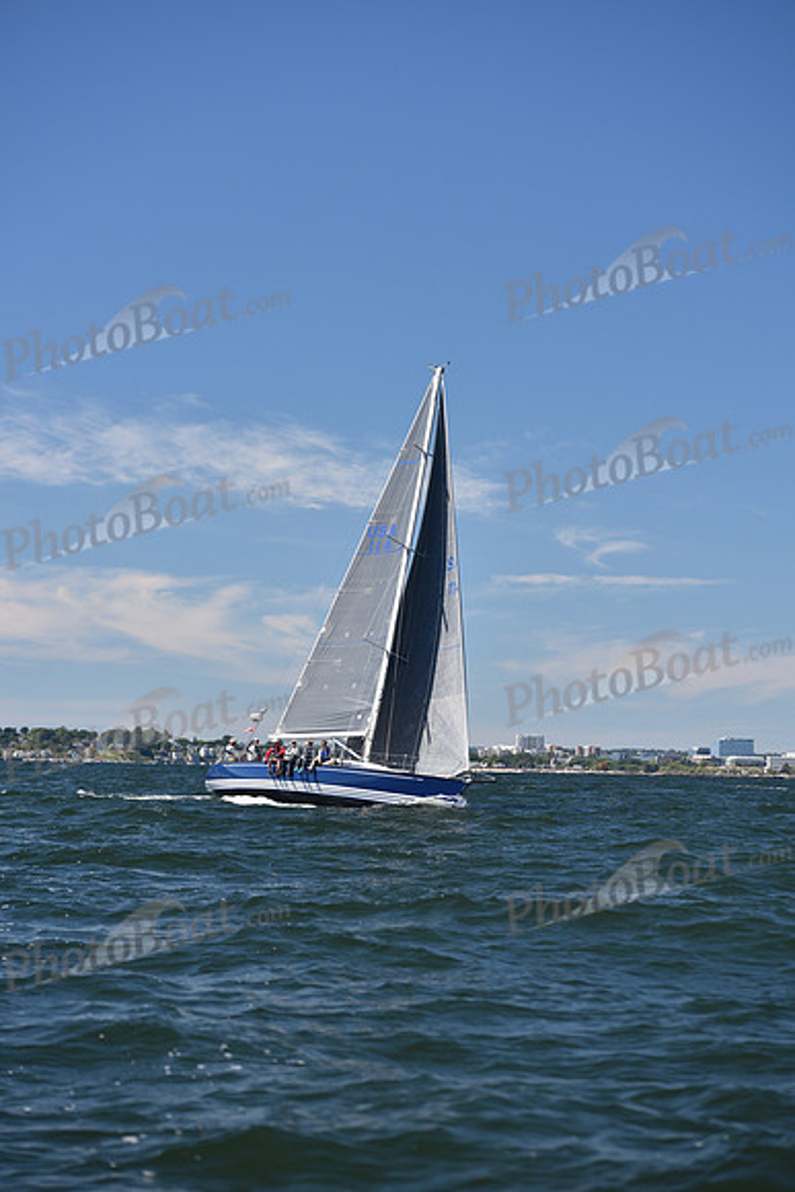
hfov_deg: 15.2
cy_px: 596
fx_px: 2979
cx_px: 398
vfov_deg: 22.6
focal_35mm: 90
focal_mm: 90
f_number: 4
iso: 200
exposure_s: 1/800
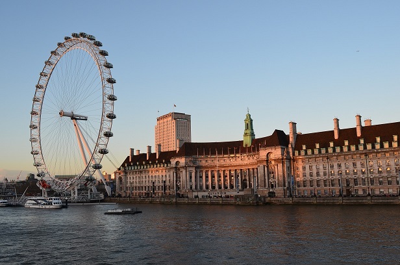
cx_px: 200
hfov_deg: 57.3
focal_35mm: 33
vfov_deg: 39.8
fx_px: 366
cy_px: 132
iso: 250
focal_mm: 22
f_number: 10
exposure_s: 1/60
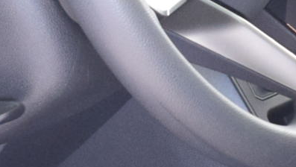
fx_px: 2325
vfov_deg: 4.1
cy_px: 184
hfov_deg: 7.2
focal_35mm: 296
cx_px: 351
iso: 1600
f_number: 4
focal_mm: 25
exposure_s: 1/25
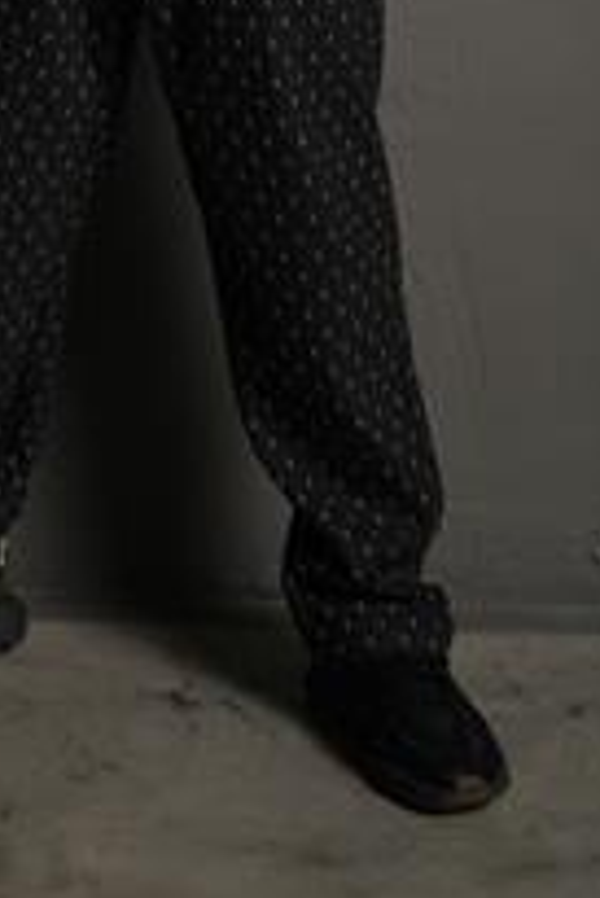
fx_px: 2346
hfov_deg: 14.2
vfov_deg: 19.8
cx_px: -61
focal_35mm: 94
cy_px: -291
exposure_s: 1/160
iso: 160
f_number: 5
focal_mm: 22.3
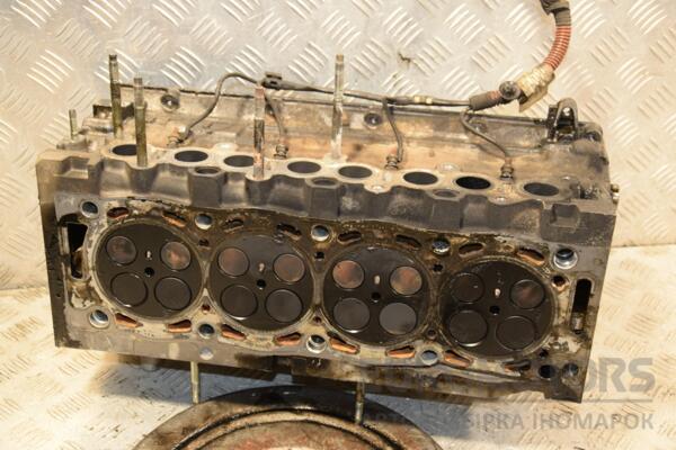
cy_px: 225
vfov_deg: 28.1
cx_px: 338
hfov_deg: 41.1
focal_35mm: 48
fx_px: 901
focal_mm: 32
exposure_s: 1/80
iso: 800
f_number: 5
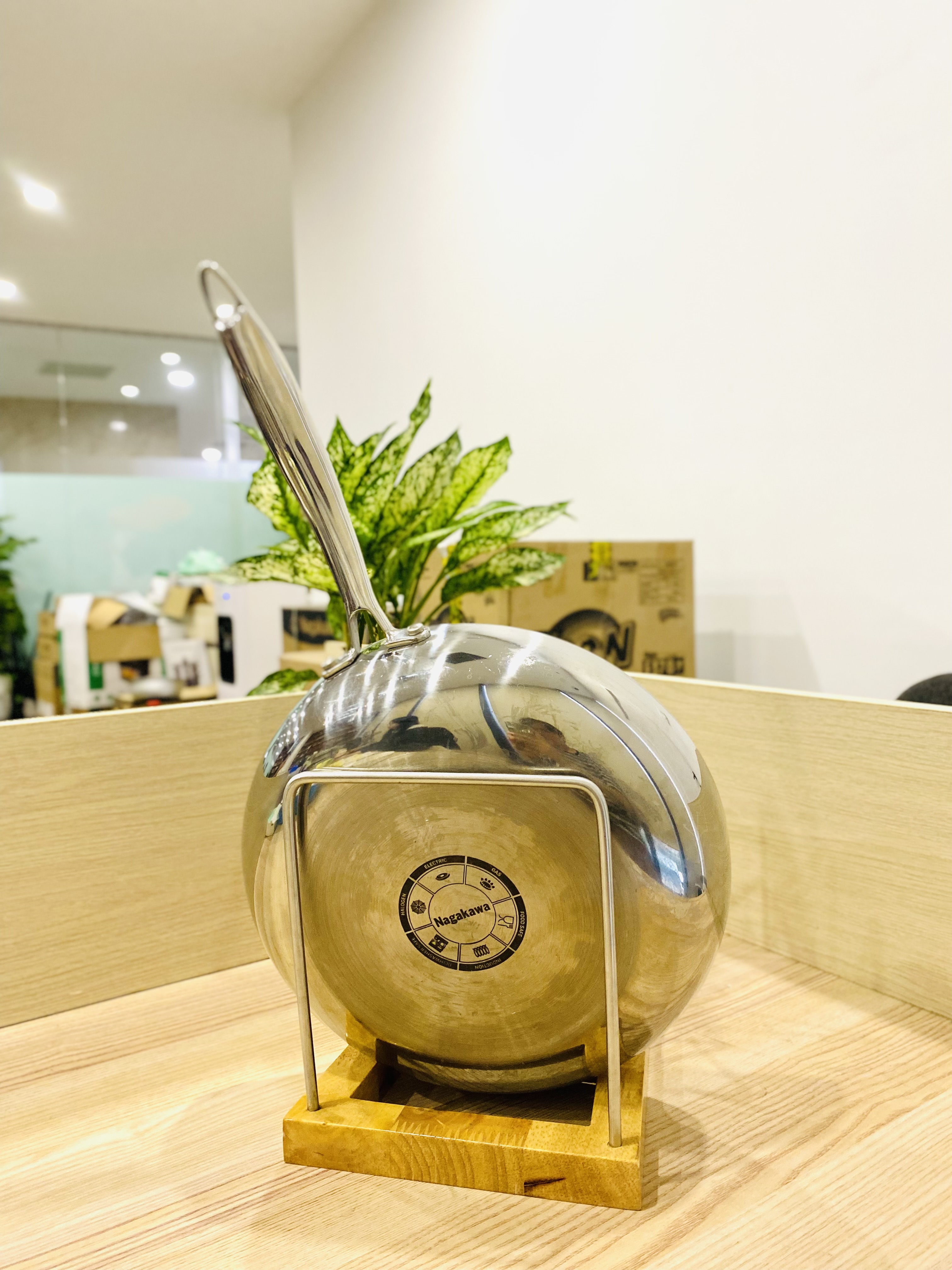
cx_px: 476
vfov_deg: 67.3
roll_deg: +0.9
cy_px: 635
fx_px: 953
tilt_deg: -2.3
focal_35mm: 26
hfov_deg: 53.1
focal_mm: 4.25
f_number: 1.8
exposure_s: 1/60
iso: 200
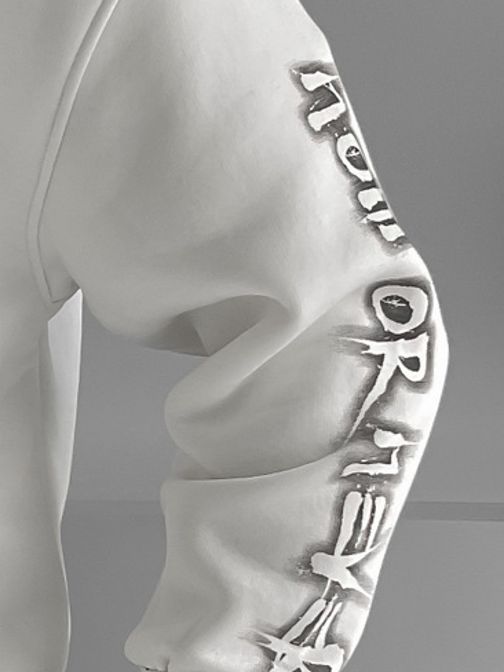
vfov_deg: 20.3
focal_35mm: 95
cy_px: 587
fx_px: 1844
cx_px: -282
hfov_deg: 14.4
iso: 32
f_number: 1.8
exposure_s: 1/120
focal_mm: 3
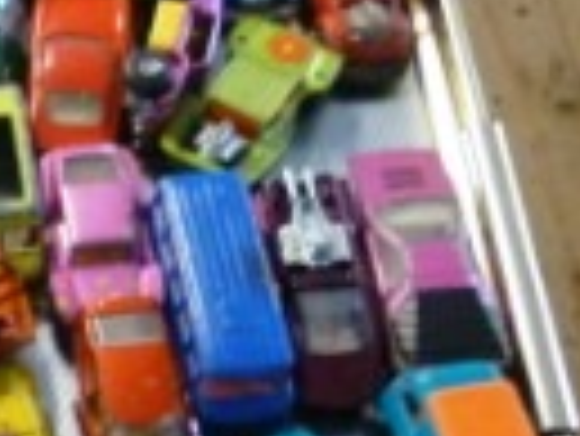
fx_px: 1627
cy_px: 288
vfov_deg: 15.2
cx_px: -315
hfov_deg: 17.9
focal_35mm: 97
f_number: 2.8
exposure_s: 1/25
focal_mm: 5
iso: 400
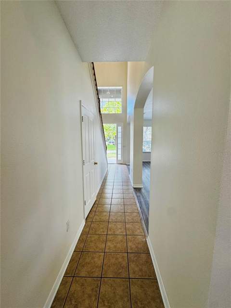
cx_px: 116
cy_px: 154
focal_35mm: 14
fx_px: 125
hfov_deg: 85.7
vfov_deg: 102.1
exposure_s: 1/120
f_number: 2.2
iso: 64
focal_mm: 2.22
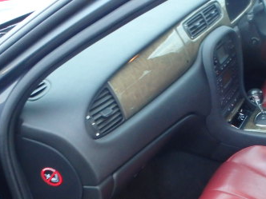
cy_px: 141
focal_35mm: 54
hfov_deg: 33.8
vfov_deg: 26.8
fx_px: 415
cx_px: 236
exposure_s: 1/15
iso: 800
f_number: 3.9
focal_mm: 5
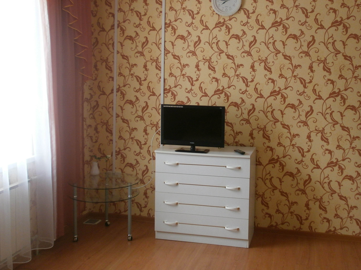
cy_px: 102
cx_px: 195
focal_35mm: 42
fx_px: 438
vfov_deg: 34.2
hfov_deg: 44.8
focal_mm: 5.8
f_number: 3.1
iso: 125
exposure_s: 1/30
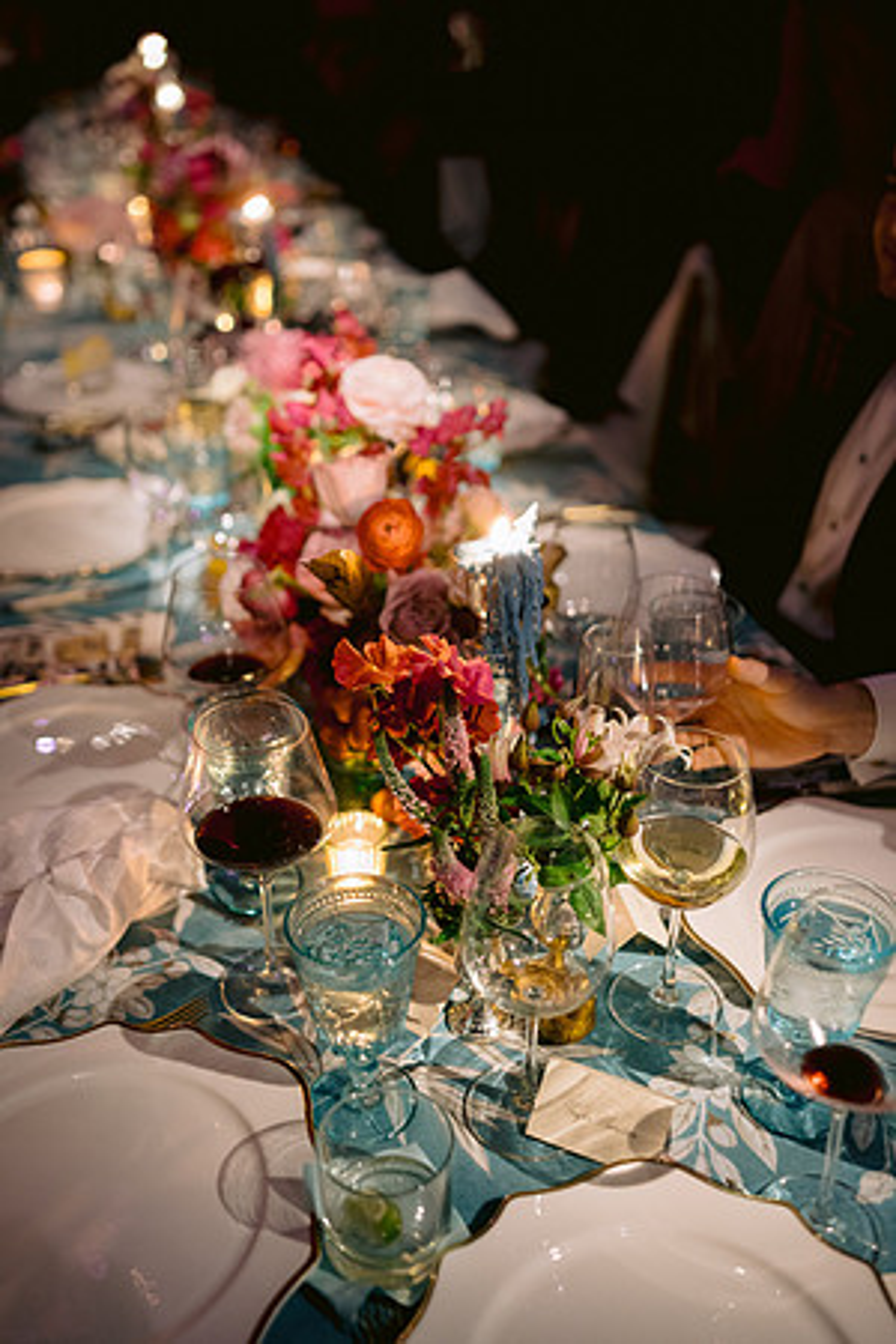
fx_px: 1307
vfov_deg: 54.4
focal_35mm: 35
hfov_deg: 37.9
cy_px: 672
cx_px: 448
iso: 800
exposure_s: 1/40
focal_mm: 35
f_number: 1.8
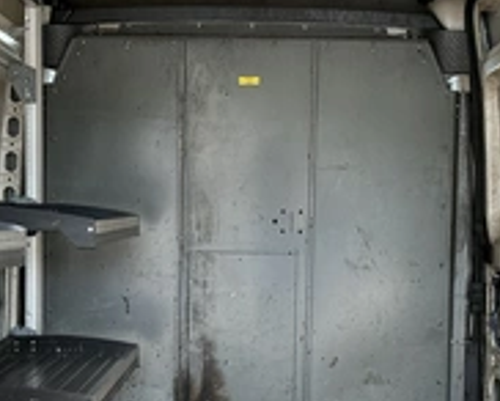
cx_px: 239
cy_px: 225
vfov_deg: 25.4
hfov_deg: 31.4
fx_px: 889
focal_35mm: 60
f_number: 1.8
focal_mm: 3
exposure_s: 1/103
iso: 64
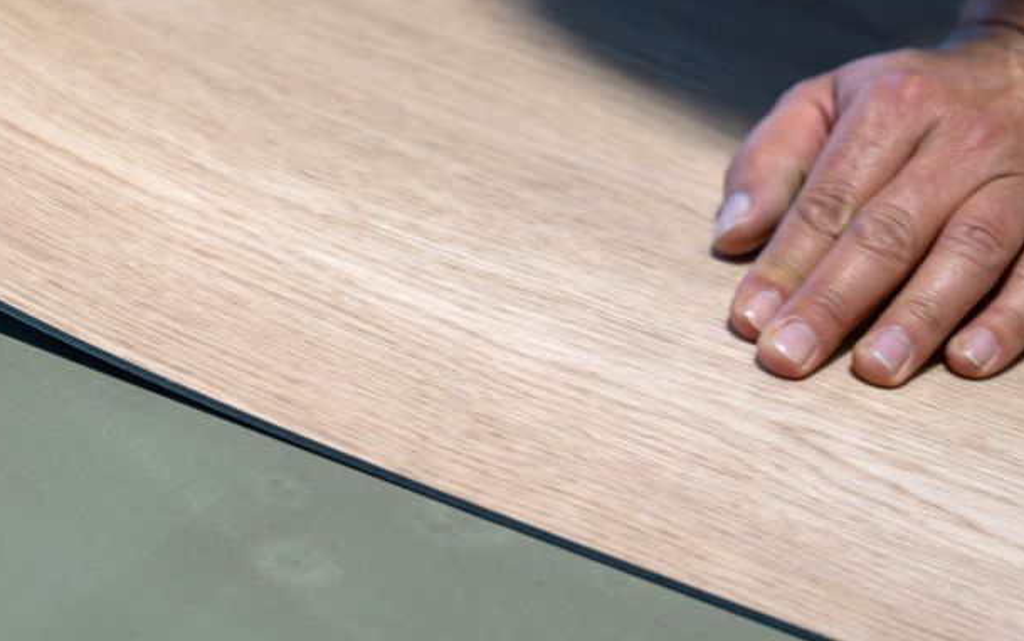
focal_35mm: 271
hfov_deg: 7.7
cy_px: 49
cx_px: 318
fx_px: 7565
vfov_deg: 4.8
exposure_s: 1/160
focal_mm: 135
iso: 320
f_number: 4
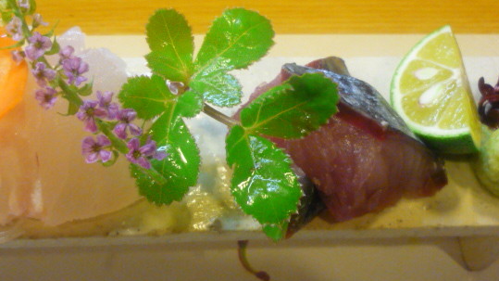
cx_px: 207
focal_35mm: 53
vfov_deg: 22.6
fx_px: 701
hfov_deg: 39.1
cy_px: 134
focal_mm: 5.5
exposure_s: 1/20
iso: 400
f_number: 2.8
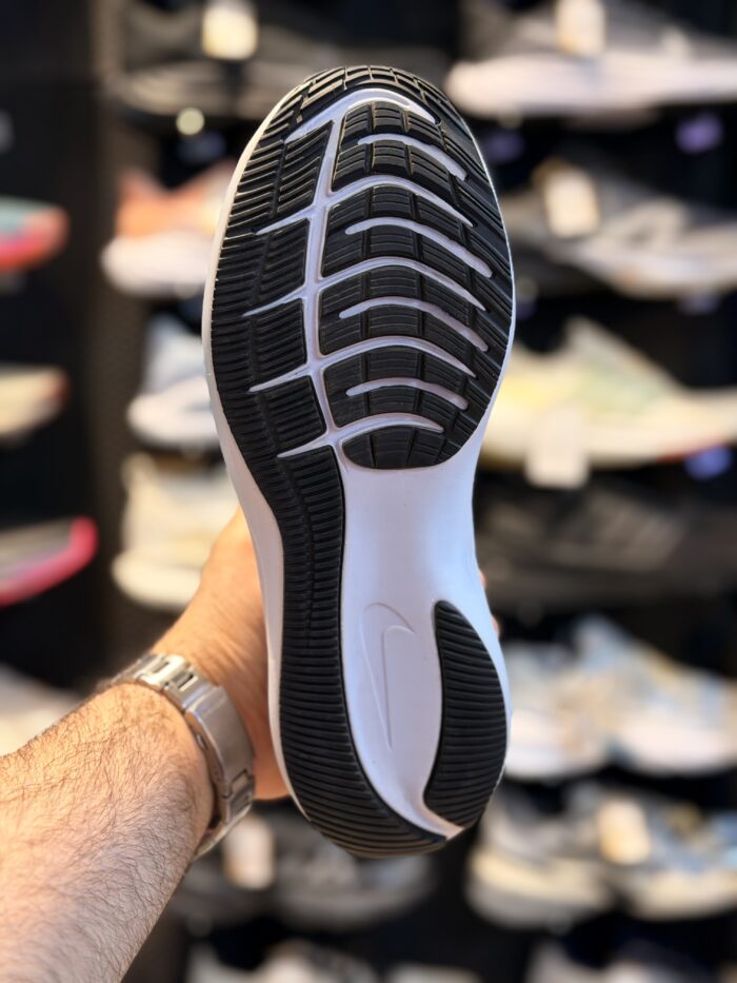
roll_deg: +3.0
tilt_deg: -9.2
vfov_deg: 39.7
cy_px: 492
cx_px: 368
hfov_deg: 30.3
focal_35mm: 48
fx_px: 1362
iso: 100
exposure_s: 1/100
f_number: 1.78
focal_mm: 6.76
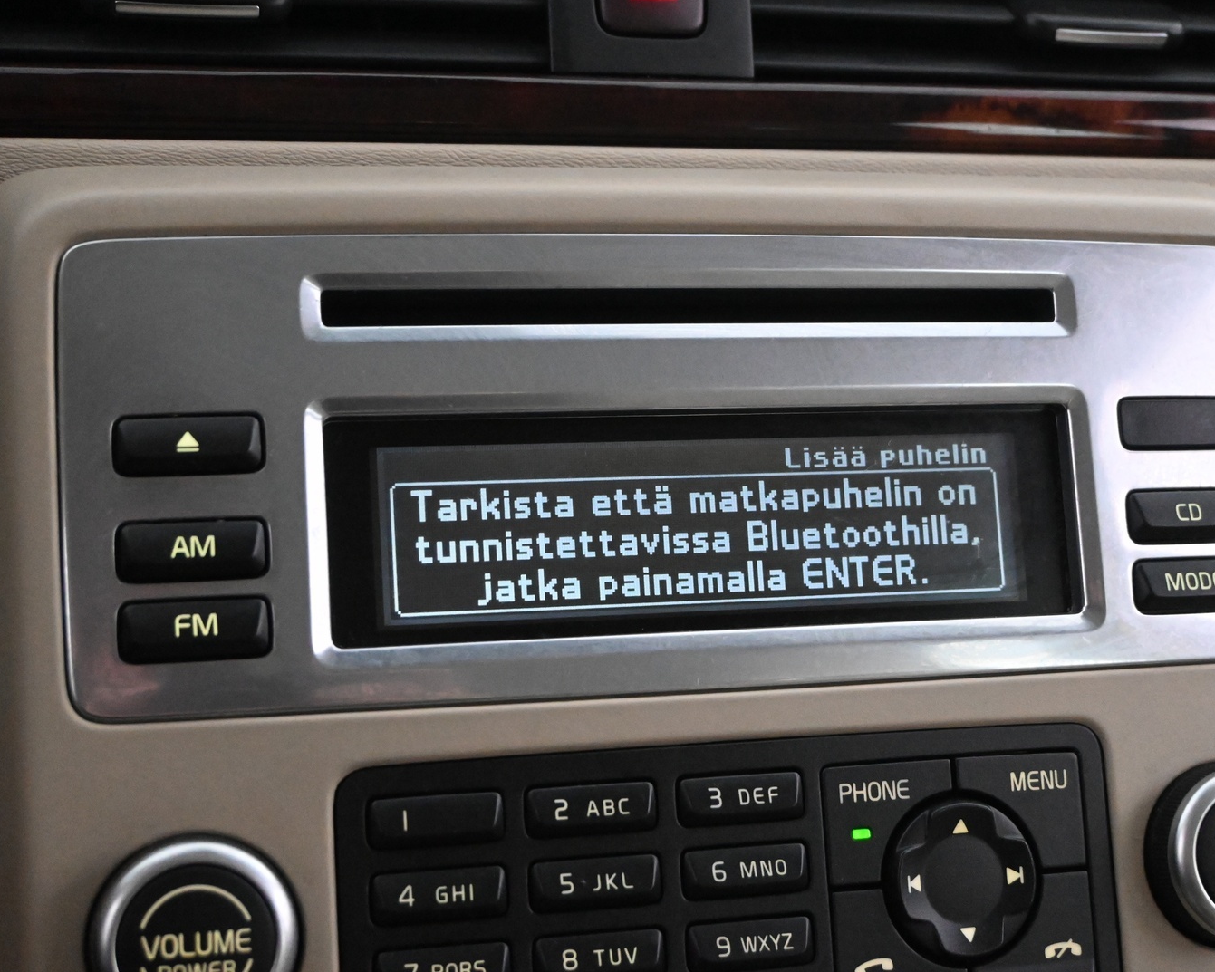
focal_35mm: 51
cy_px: 484
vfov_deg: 29.7
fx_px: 1834
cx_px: 638
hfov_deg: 36.6
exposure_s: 1/50
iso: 8000
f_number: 4.8
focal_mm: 30
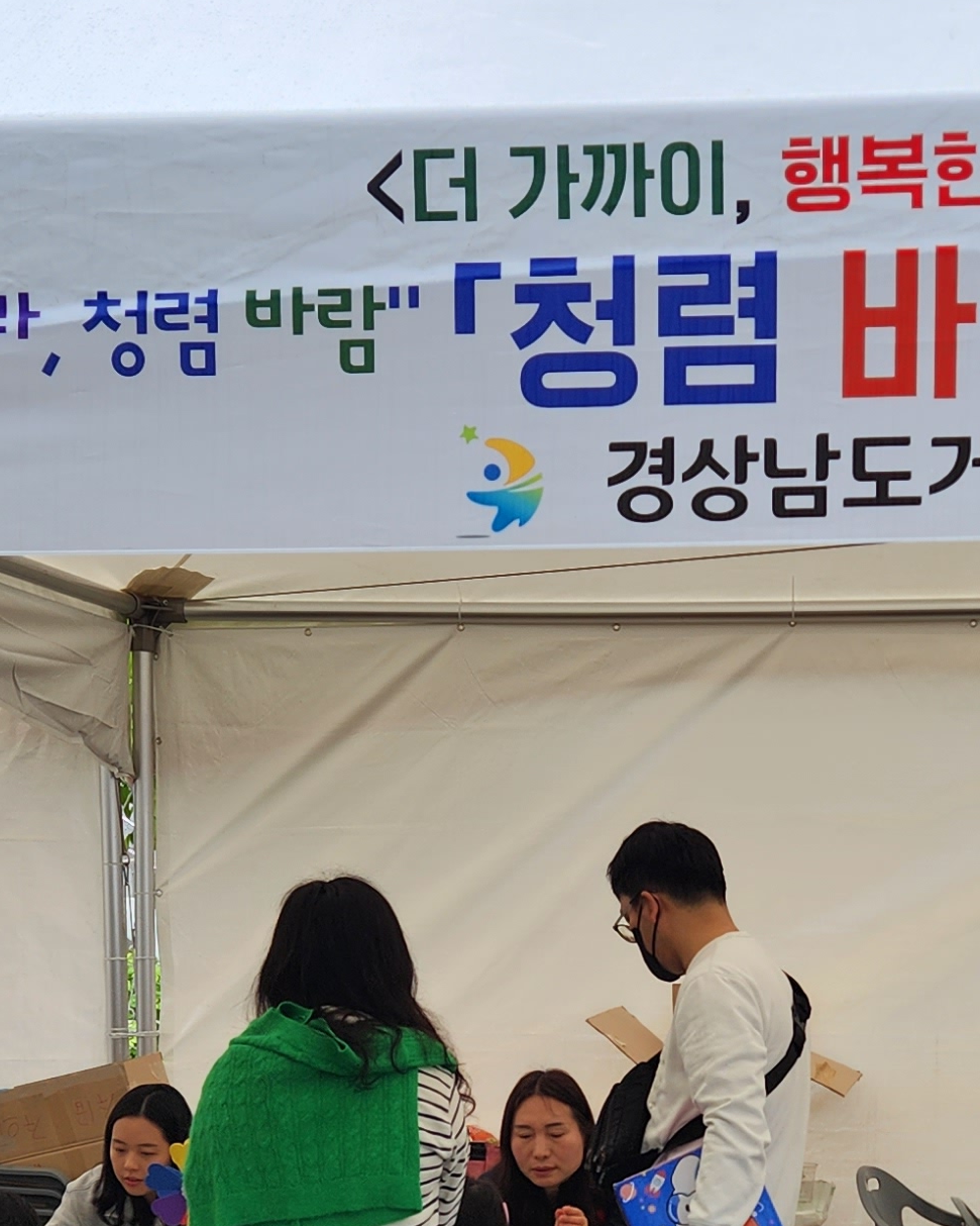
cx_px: 771
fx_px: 2683
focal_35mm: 74
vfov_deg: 24.5
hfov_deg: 20.5
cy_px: 1228
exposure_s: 1/410
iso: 20
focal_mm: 5.4
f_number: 1.8
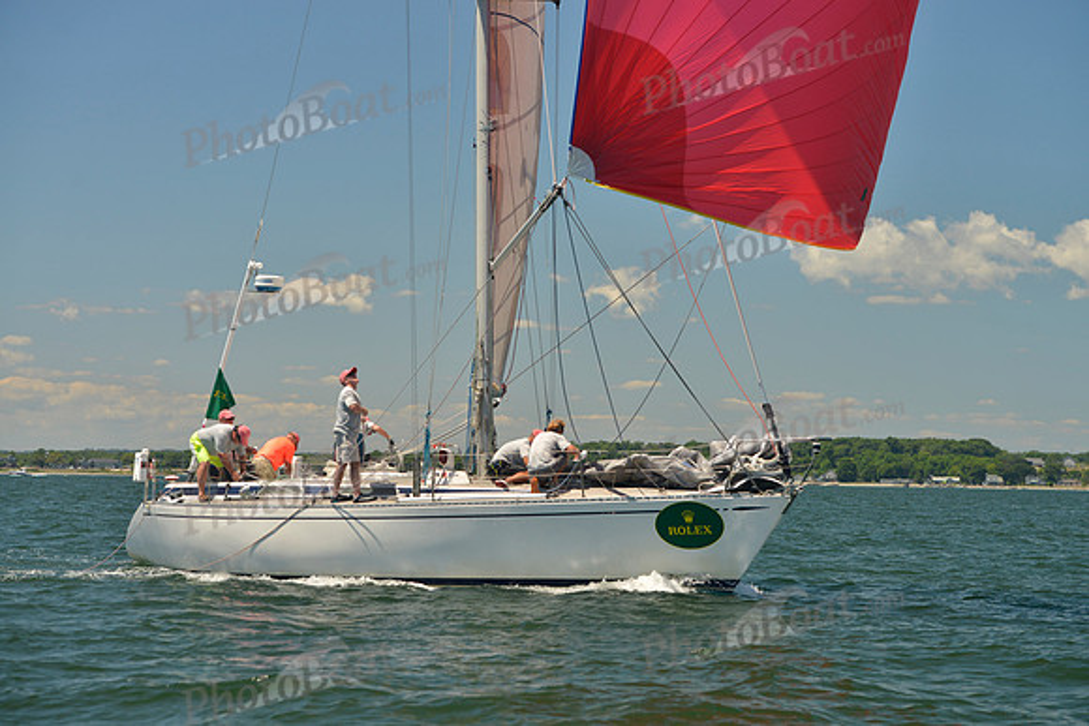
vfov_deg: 14.9
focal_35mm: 92
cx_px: 544
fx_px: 2784
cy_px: 363
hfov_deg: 22.1
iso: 280
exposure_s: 1/800
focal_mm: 92
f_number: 6.3
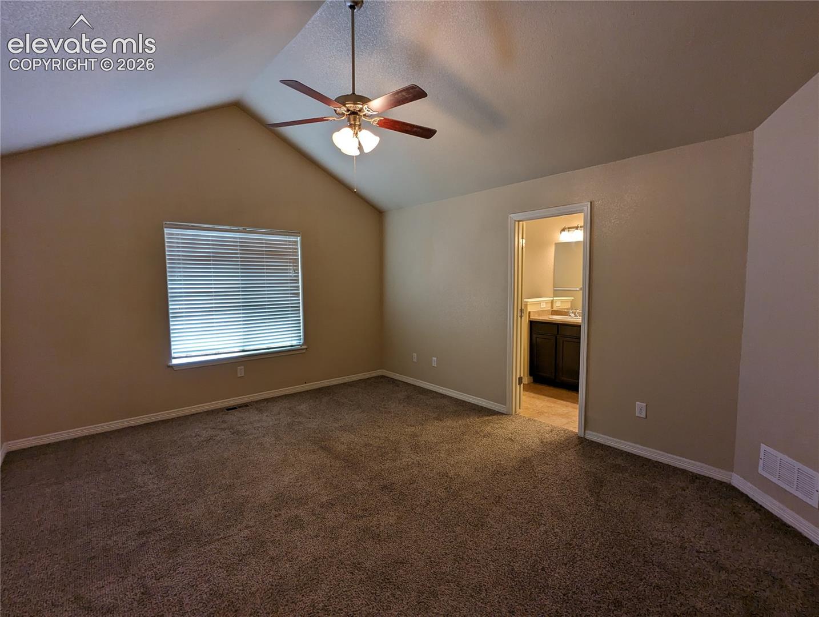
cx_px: 410
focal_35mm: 16
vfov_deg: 78.3
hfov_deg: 94.4
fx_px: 379
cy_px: 308
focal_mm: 2.35
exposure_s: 1/30
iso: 87
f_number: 2.2
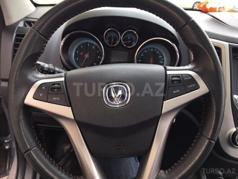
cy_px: 90
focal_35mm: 29
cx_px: 119
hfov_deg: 61.7
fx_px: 199
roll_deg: -2.0
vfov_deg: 48.2
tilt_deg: -28.1
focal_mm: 4.15
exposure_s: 1/100
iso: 40
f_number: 2.2
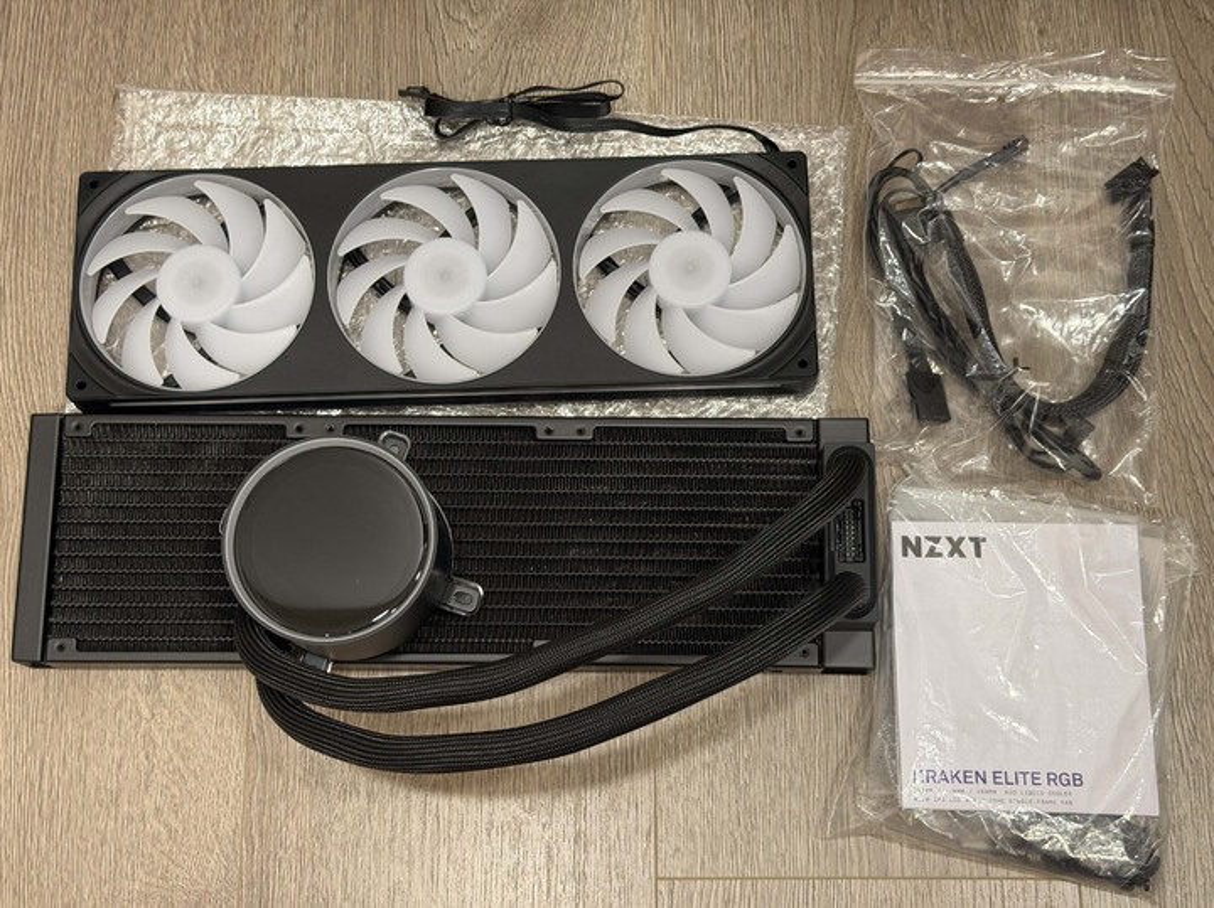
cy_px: 454
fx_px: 1682
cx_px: 607
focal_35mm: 48
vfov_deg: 30.2
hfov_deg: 39.7
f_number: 1.78
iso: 160
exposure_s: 1/60
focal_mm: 6.76
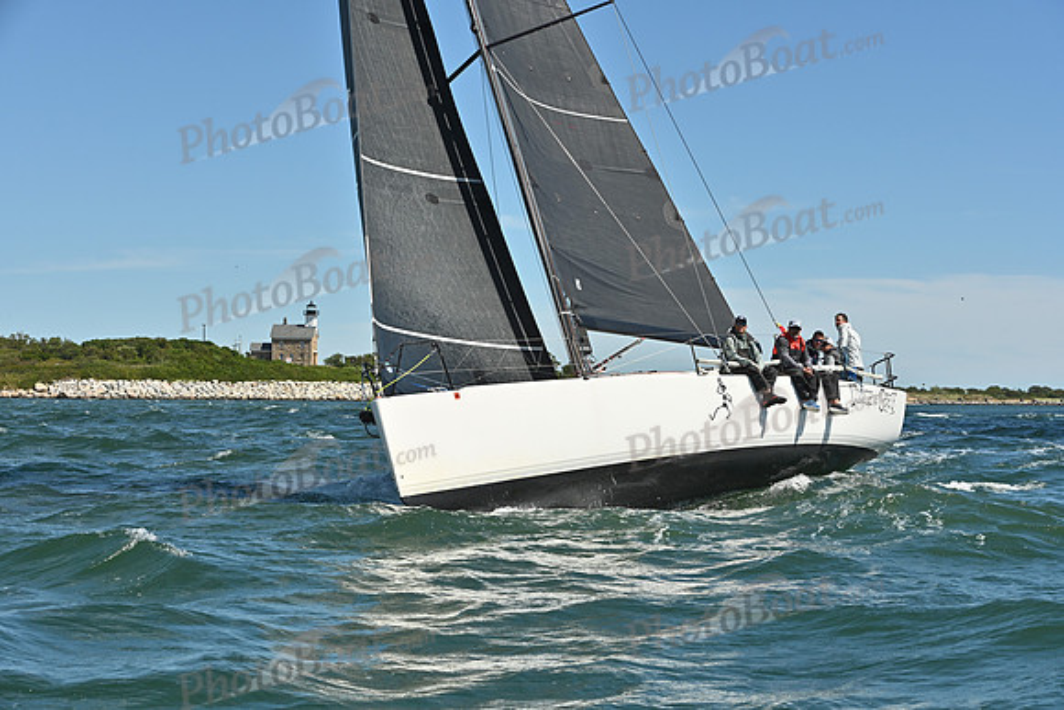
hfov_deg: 28.8
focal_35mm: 70
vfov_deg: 19.5
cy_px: 355
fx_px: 2069
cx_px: 532
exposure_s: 1/1600
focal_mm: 70
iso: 320
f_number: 9
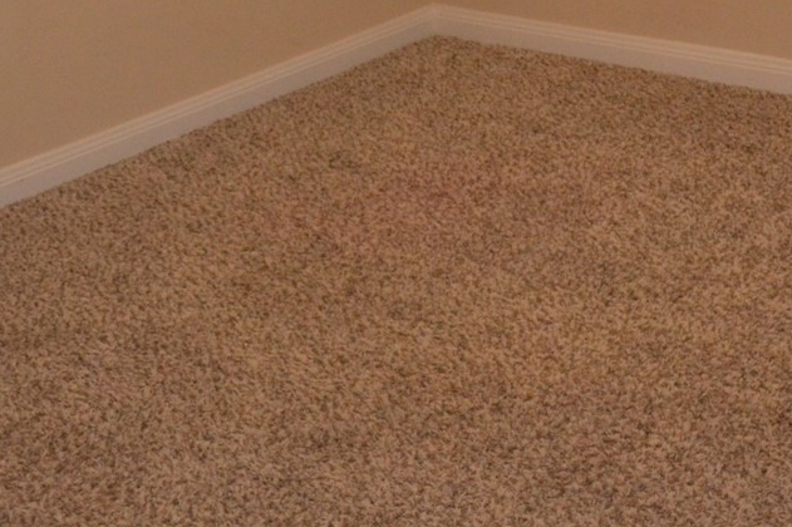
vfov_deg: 13.6
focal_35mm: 93
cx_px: 600
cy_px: -320
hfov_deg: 21.7
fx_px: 2045
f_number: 3.5
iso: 900
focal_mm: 18
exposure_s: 1/60
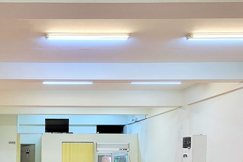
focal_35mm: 53
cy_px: 163
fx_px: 358
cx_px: 42
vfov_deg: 24.3
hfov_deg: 36.0
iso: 320
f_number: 1.8
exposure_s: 1/119
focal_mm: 5.4
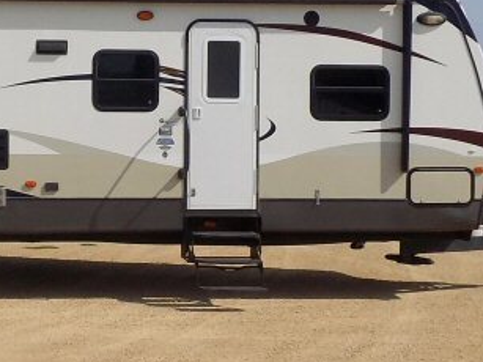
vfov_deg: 24.3
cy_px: 137
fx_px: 837
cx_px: -11
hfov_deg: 29.8
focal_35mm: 60
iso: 80
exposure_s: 1/200
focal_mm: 4
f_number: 9.9
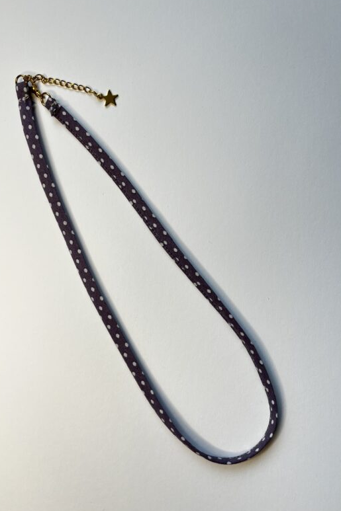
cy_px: 255
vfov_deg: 65.5
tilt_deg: -86.6
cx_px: 157
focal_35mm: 28
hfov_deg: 46.3
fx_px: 398
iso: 32
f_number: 1.6
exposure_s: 1/100
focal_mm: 5.1
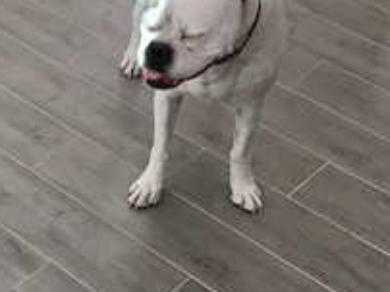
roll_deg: -3.5
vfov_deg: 16.0
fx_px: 1035
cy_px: 131
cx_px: 50
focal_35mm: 92
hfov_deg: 20.9
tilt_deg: -38.8
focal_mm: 4.15
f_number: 2.2
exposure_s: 1/40
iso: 25
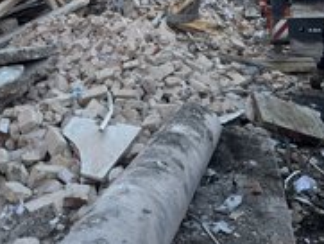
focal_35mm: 53
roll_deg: +0.6
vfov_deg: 26.1
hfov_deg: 36.1
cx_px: 138
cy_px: 0
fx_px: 496
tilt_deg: -4.3
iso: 80
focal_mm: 6.76
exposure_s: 1/822
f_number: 1.78
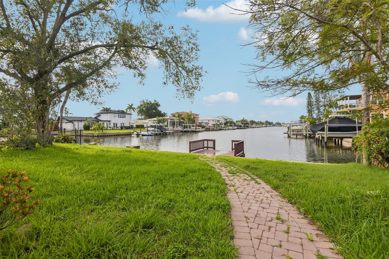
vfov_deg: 73.7
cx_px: 194
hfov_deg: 96.7
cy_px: 130
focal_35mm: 16
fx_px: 173
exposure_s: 1/1000
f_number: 8
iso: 400
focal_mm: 16
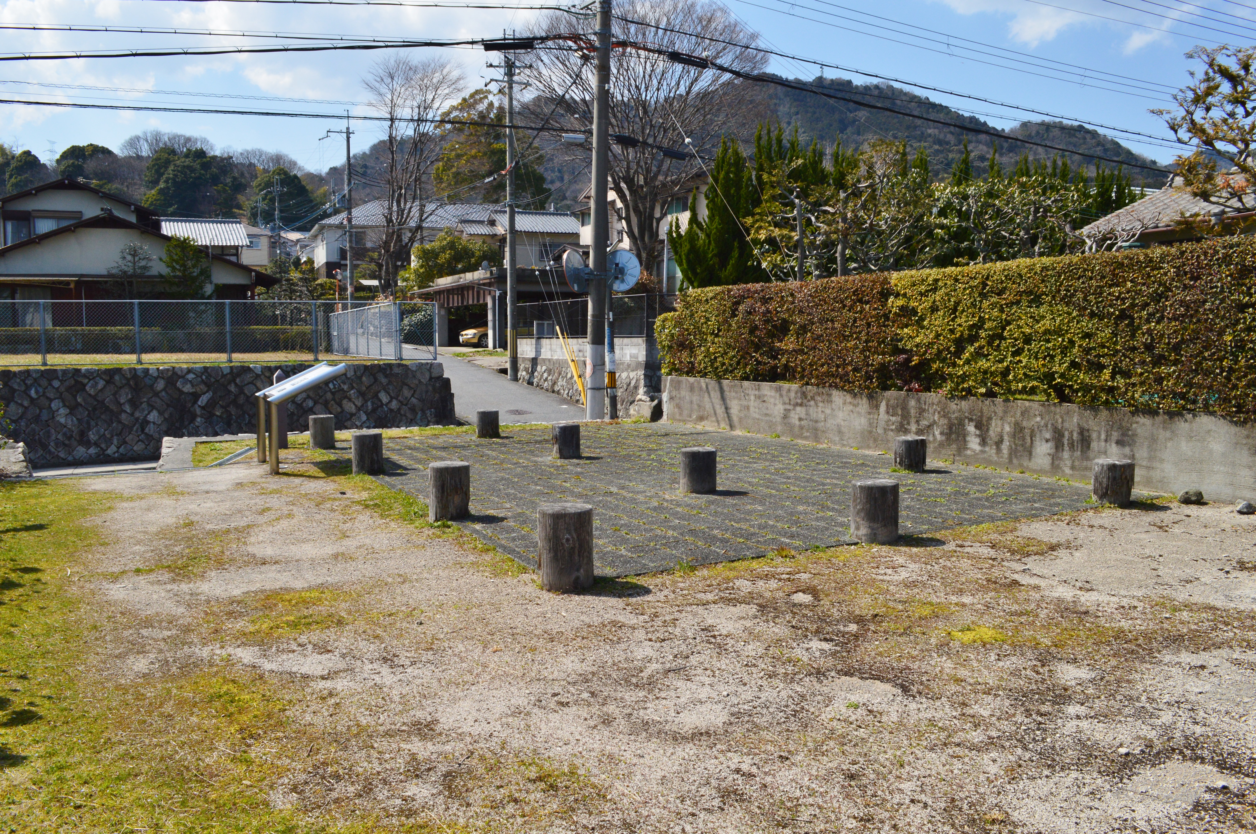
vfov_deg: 47.8
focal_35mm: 27
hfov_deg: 67.5
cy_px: 417
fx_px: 941
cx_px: 628
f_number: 11
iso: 400
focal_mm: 18
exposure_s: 1/500
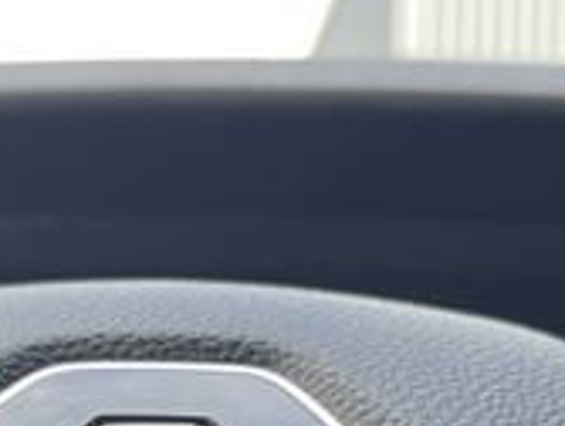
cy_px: 964
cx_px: 169
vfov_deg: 8.7
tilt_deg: -2.1
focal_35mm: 159
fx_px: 2601
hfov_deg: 12.4
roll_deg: -2.5
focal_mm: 5.1
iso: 40
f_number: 1.6
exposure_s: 1/122
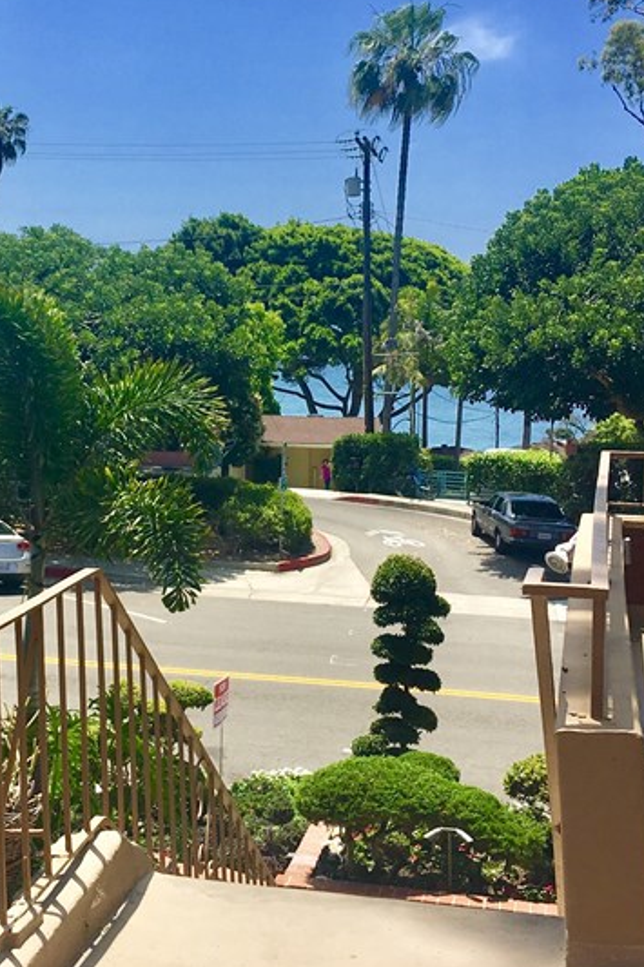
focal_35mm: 58
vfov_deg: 34.5
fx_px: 1557
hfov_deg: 23.2
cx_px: 190
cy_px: 437
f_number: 2.2
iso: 25
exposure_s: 1/1282
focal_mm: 4.15
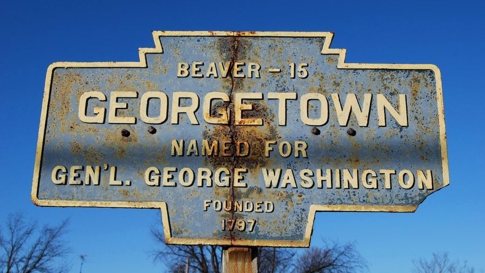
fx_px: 637
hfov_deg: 41.7
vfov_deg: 24.1
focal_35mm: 50
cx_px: 240
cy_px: 120
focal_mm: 31
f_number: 8
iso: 100
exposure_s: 1/250
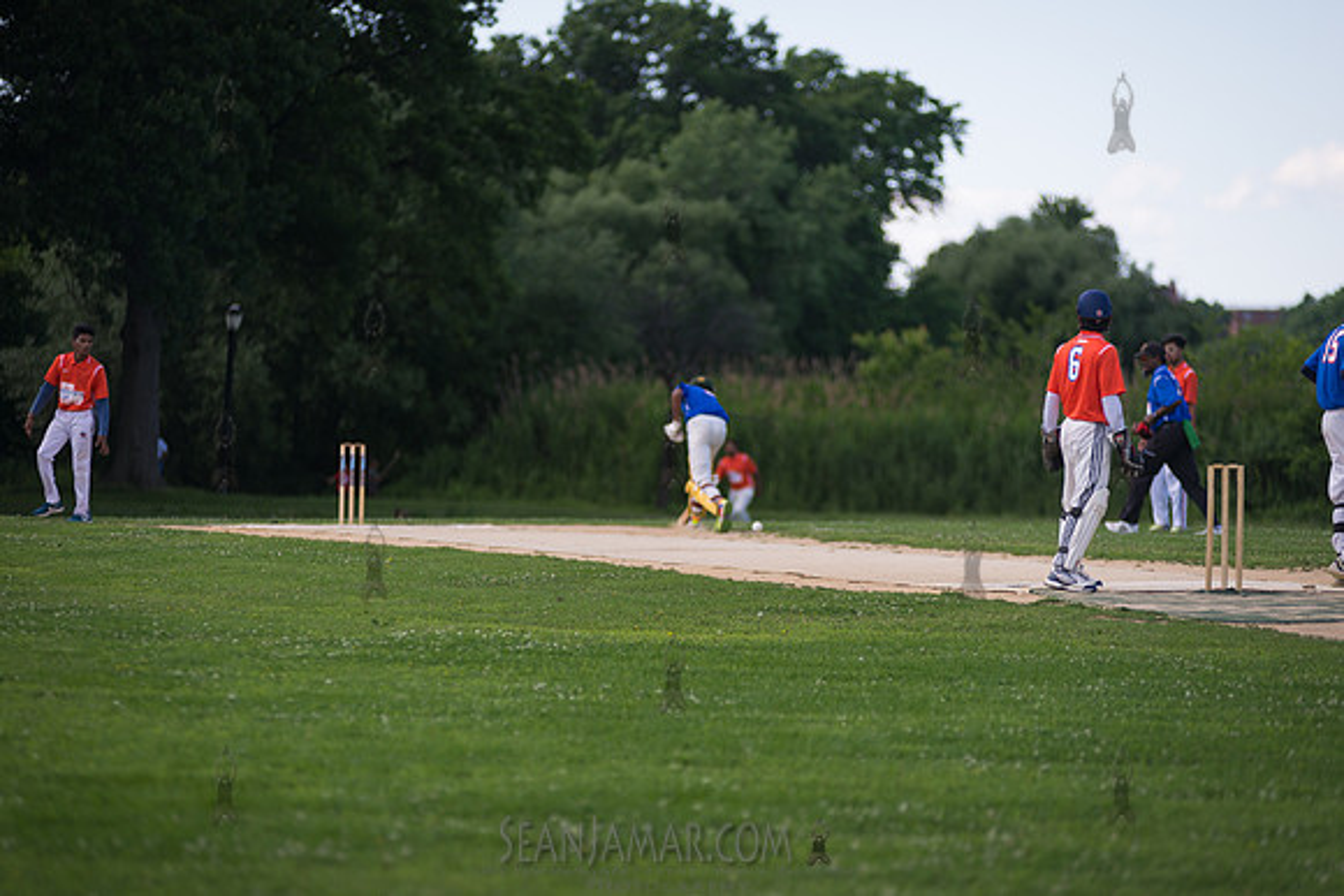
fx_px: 6348
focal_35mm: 170
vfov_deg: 8.1
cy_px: 448
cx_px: 672
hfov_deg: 12.1
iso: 200
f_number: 2.8
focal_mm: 170
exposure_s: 1/1600
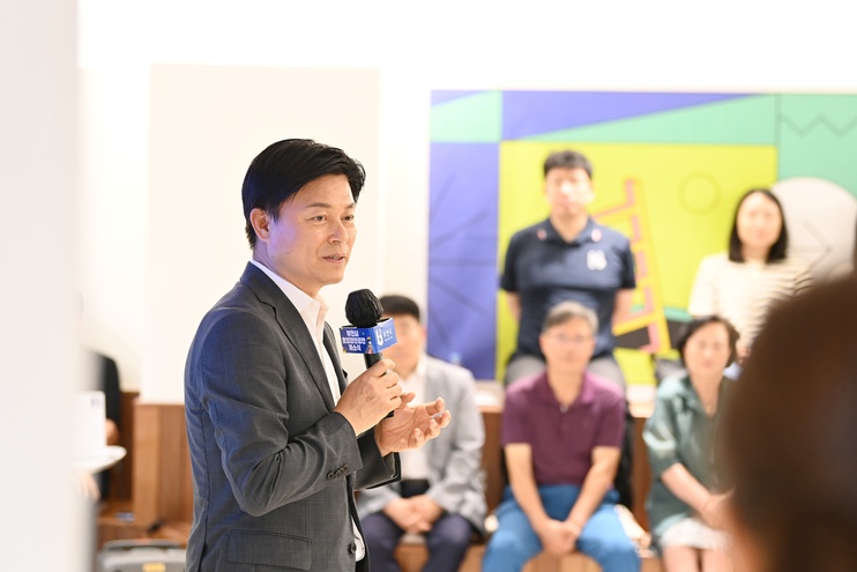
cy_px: 286
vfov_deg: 14.9
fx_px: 2190
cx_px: 428
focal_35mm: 92
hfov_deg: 22.1
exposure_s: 1/200
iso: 2500
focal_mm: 92
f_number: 2.8
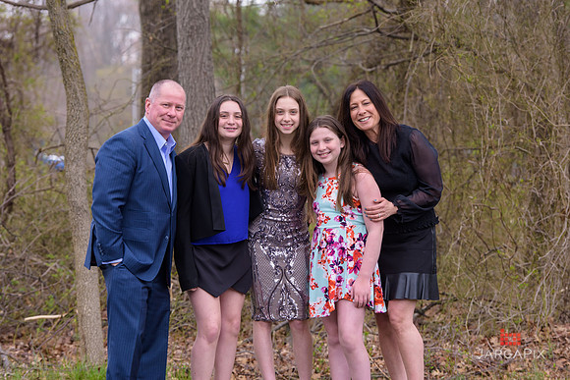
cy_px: 190
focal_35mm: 135
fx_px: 2138
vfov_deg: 10.2
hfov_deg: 15.2
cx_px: 285
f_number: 5
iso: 400
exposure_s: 1/500
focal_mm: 135
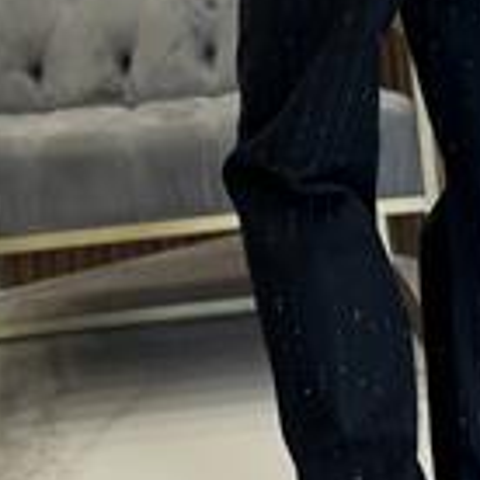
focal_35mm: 160
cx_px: 205
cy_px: -97
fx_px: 2510
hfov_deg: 10.9
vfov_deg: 10.7
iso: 125
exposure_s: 1/100
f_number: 1.78
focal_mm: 6.86
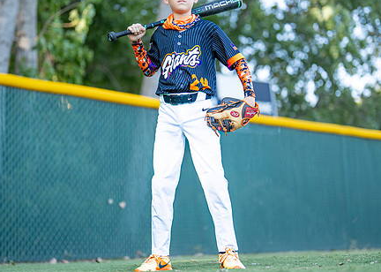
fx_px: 800
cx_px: 184
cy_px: 108
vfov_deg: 19.2
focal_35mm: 74
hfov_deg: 26.8
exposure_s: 1/1250
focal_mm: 50
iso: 125
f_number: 1.2
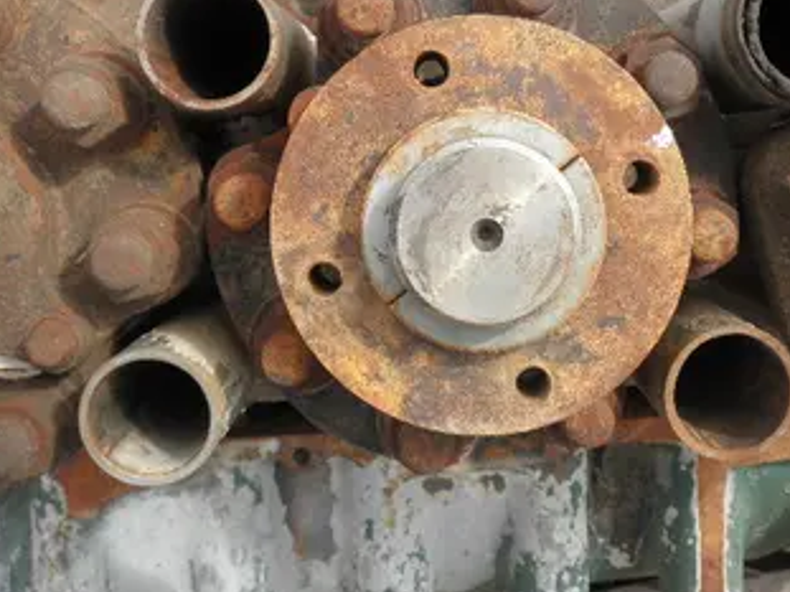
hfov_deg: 41.9
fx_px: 1027
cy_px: 229
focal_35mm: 45
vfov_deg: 32.0
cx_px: 475
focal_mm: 6.1
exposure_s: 1/500
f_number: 3.2
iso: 64
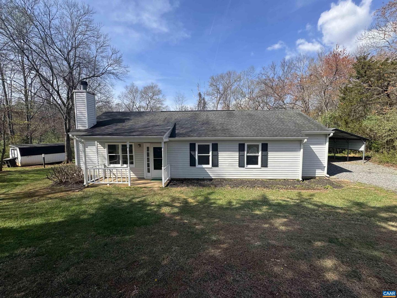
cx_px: 198
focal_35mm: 14
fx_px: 161
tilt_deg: -4.9
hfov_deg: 102.1
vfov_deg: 85.7
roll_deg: +0.2
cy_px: 149
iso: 50
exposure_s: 1/1299
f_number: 2.2
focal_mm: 2.22
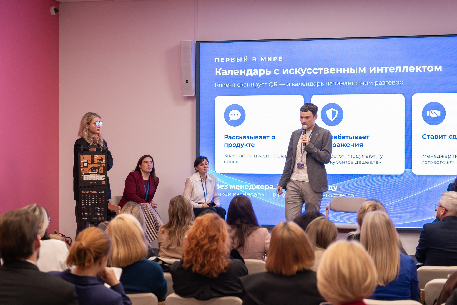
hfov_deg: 32.4
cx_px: 243
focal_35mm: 62
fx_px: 785
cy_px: 152
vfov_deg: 22.0
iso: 1000
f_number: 3.2
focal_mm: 55.5
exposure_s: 1/200
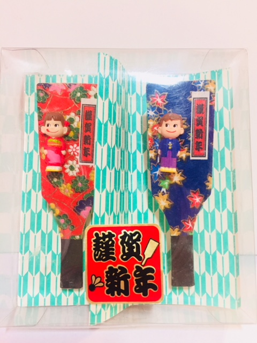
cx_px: 128
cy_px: 172
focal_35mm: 29
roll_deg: -0.4
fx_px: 287
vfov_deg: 61.7
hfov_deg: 48.2
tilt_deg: -19.6
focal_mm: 4.15
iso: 200
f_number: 2.2
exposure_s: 1/33
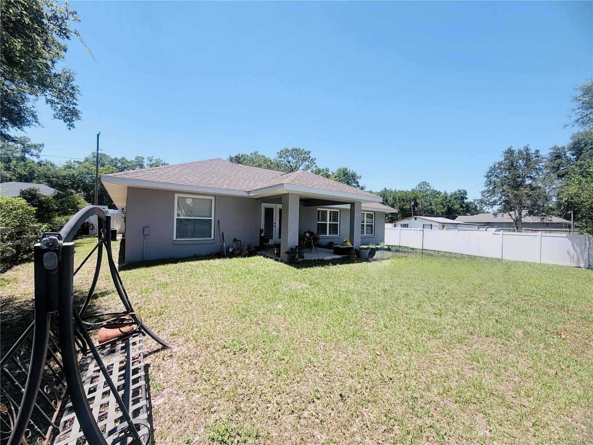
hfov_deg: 102.1
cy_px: 222
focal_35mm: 14
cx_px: 296
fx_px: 240
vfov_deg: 85.7
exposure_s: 1/770
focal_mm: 2.22
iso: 32
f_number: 2.2
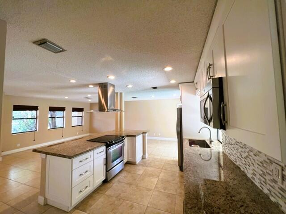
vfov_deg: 85.7
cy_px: 107
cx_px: 143
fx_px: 116
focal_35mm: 14
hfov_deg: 102.1
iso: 64
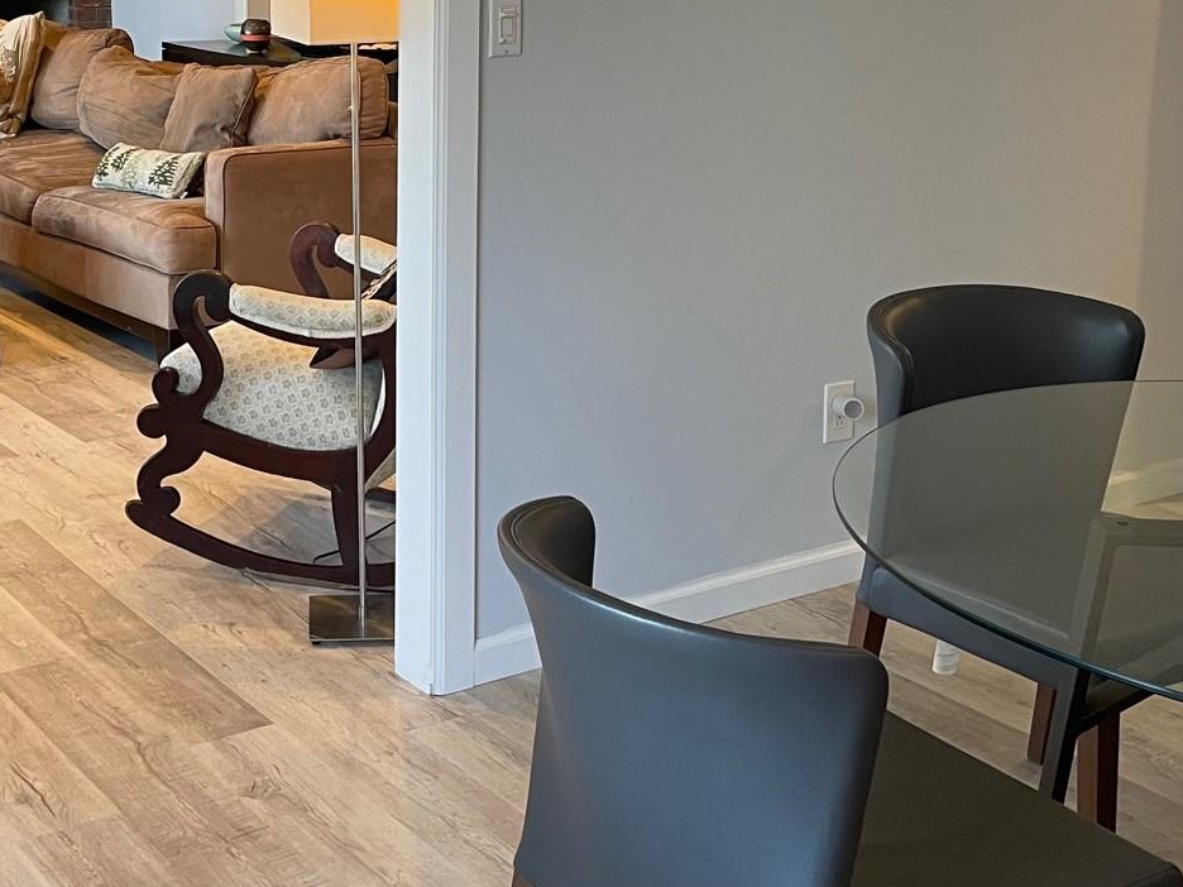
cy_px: 139
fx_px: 1914
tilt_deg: -7.2
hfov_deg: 33.9
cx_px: 341
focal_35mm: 56
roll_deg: +0.6
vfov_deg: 25.5
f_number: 1.6
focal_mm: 4.2
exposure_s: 1/60
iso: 125
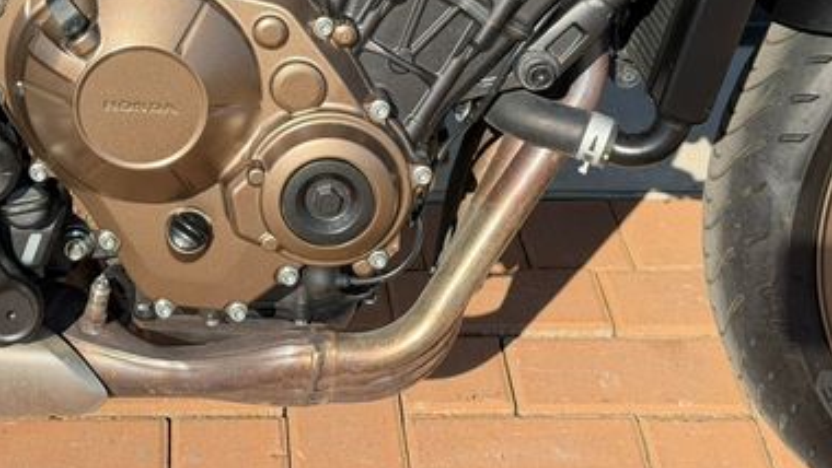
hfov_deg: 23.9
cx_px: 206
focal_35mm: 88
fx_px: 1942
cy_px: -50
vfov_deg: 13.5
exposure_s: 1/3226
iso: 100
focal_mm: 6.76
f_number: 1.78
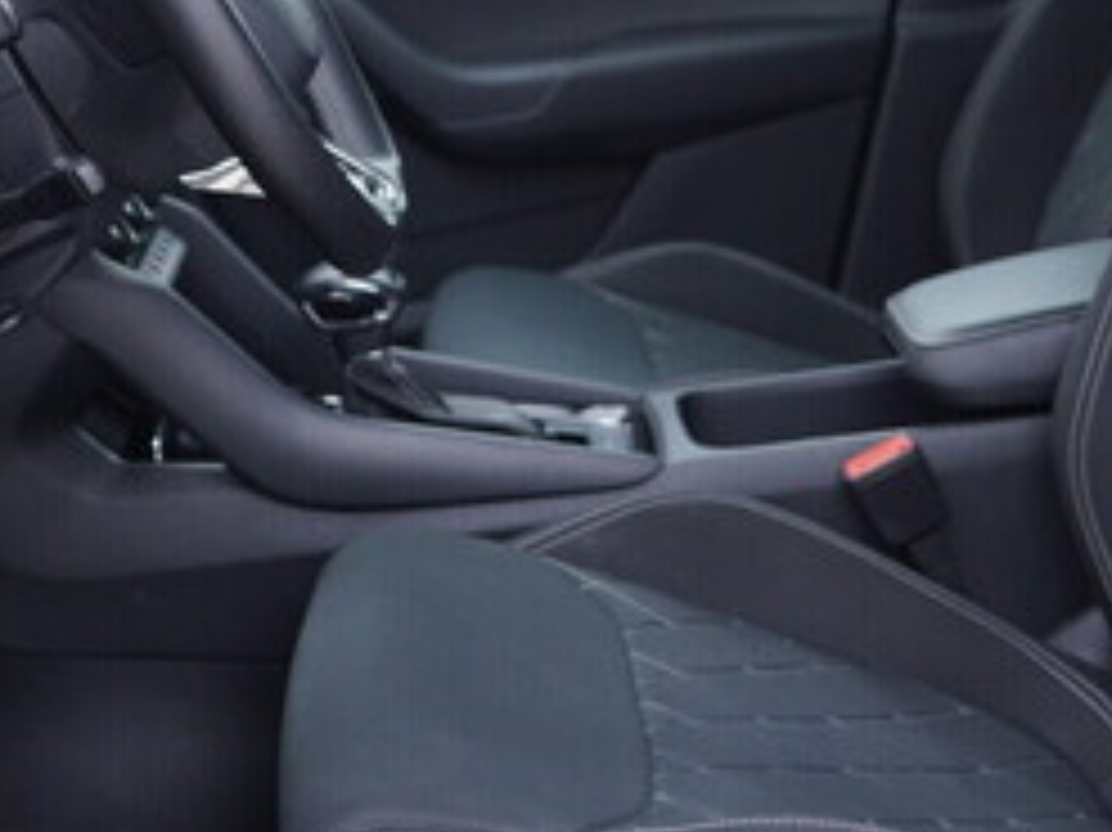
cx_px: 504
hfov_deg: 25.3
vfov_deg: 18.7
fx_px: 2472
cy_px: 25
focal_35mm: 77
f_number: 2.8
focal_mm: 24
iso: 160
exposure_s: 1/40
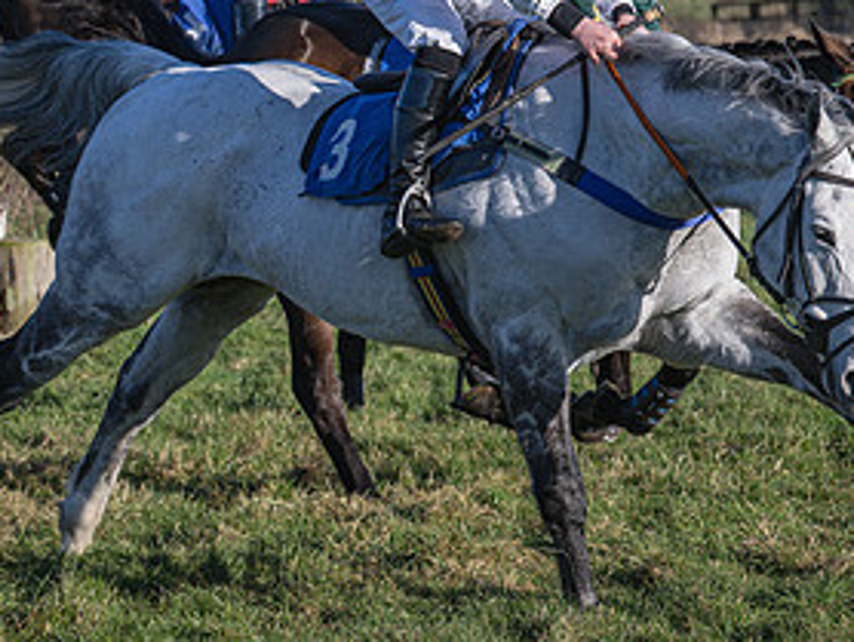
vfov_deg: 7.3
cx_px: 683
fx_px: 5012
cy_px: 173
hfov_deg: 9.7
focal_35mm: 203
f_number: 4
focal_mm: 77
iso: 200
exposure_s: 1/2500
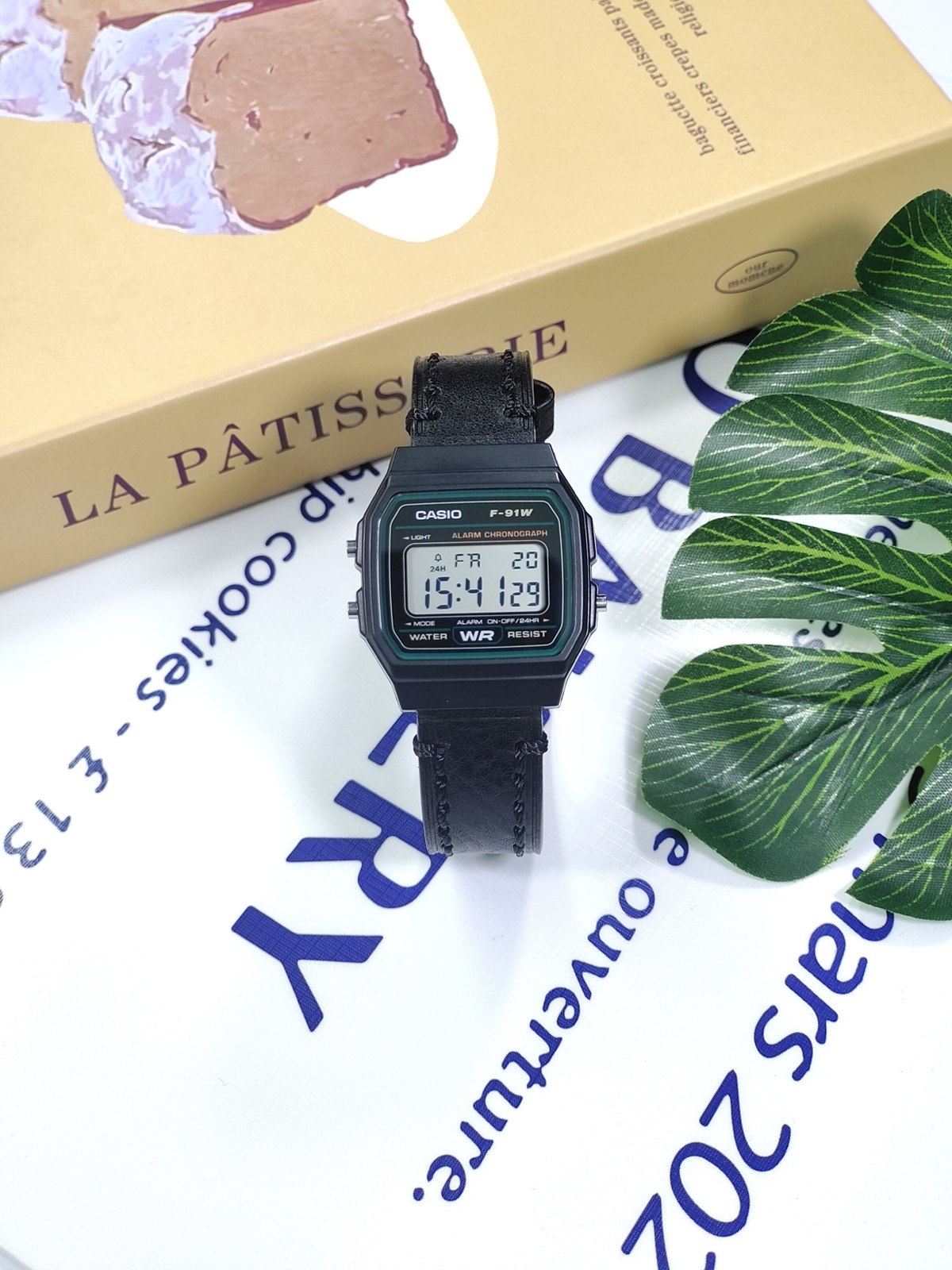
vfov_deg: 38.2
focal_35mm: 50
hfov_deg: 29.1
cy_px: 635
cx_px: 476
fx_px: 1833
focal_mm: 7.55
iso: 60
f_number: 2.08
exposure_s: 1/50
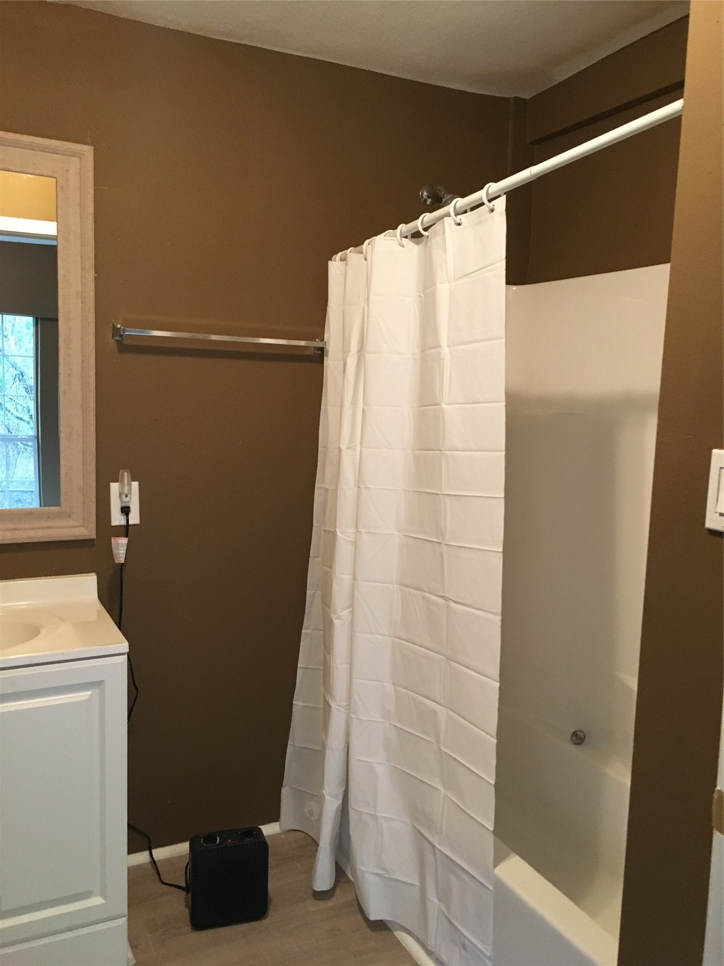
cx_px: 362
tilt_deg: -5.6
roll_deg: -0.9
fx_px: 809
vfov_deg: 61.7
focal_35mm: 29
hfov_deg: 48.2
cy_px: 483
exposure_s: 1/30
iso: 200
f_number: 2.2
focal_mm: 4.15
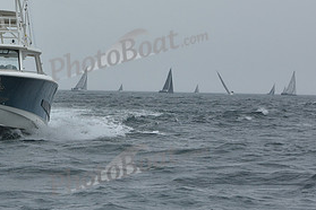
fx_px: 1826
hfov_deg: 9.8
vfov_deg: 6.6
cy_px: 10
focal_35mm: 208
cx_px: -9
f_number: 8
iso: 320
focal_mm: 100
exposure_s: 1/1000
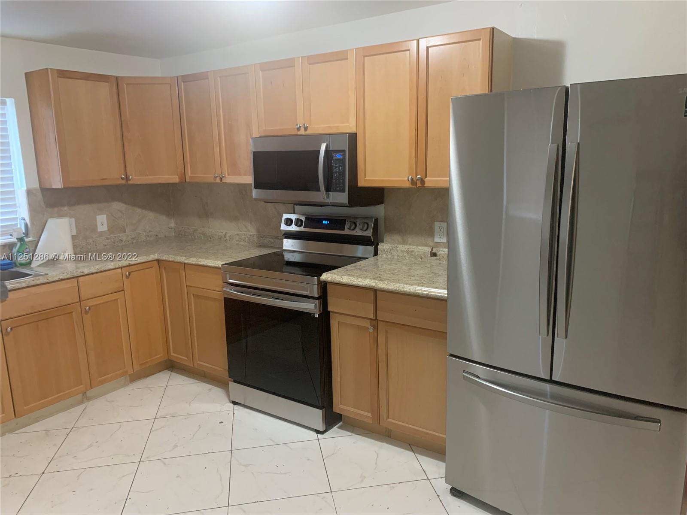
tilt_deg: -11.2
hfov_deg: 67.3
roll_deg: +1.0
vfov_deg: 53.1
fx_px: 516
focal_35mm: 26
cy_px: 258
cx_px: 344
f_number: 1.8
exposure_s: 1/60
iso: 320
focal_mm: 4.25
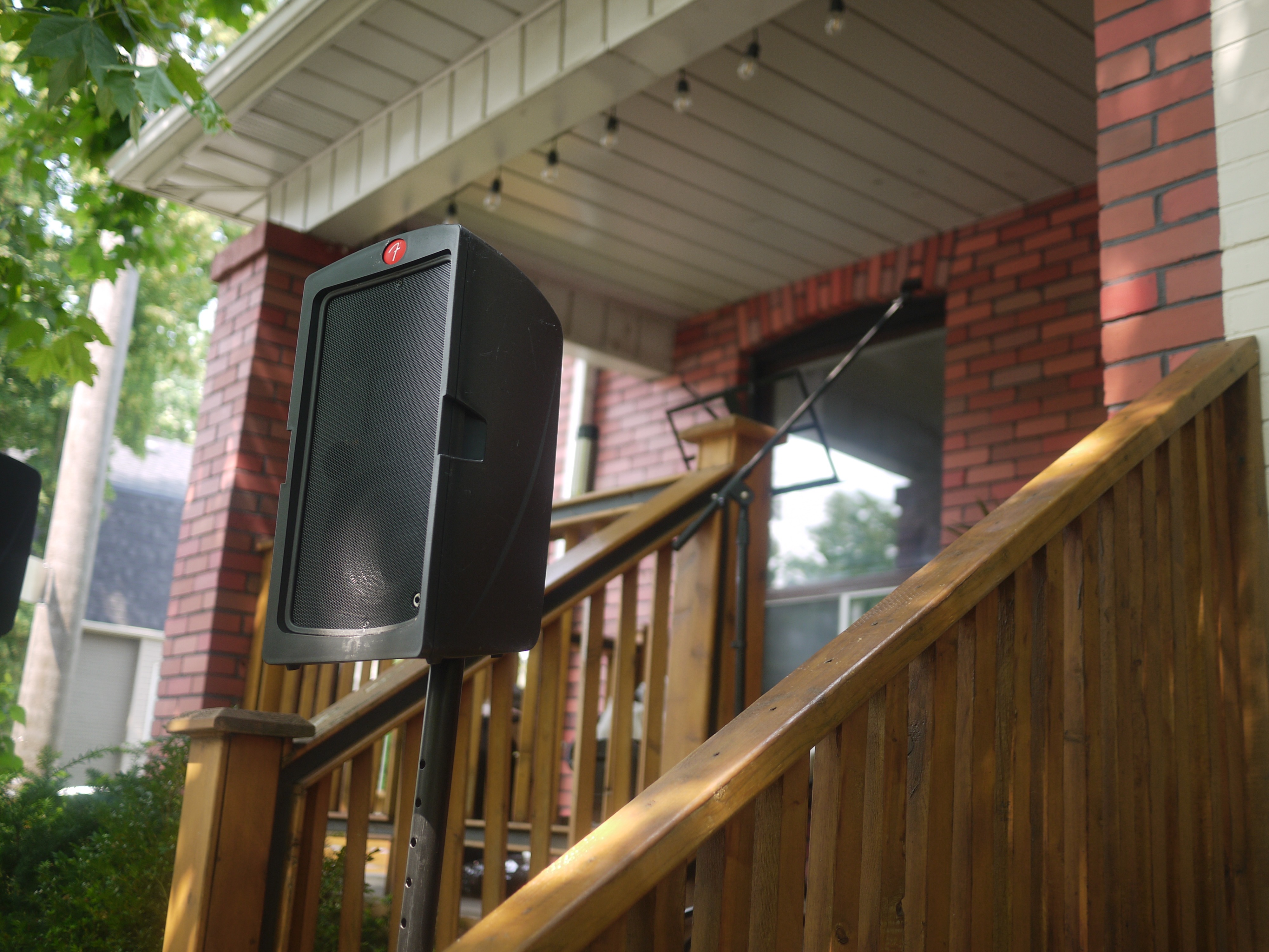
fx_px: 1466
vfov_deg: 36.0
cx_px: 634
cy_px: 476
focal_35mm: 40
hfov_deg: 46.8
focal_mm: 20
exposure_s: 1/320
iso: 100
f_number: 1.7
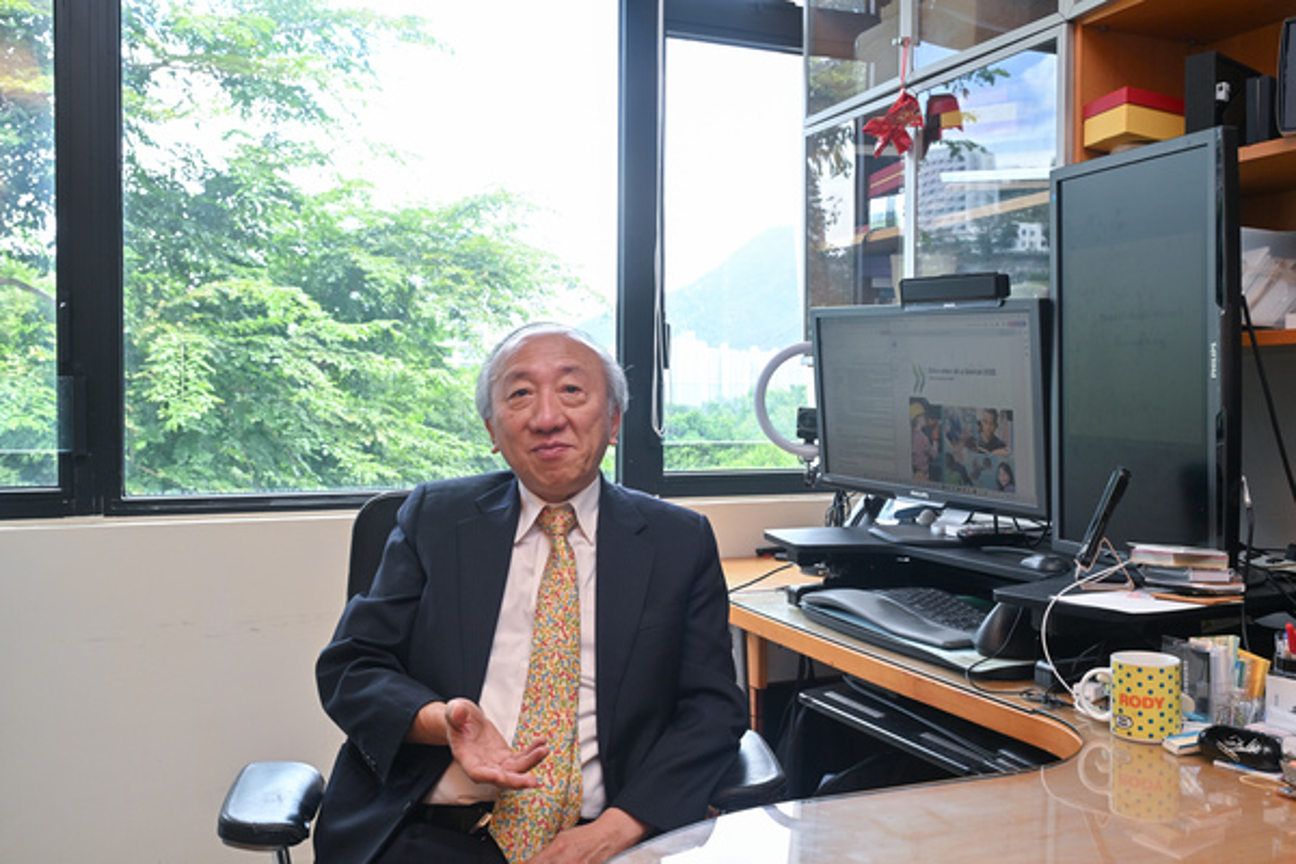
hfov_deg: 57.2
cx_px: 648
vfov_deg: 40.0
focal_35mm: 33
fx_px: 1188
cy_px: 432
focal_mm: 33
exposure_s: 1/100
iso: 400
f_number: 8
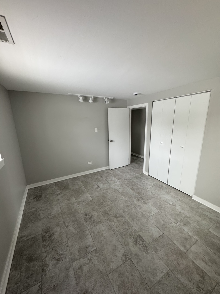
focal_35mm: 14
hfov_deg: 85.7
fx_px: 119
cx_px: 110
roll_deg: +0.7
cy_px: 147
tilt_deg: -13.5
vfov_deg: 102.1
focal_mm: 2.22
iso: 400
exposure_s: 1/60
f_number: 2.2
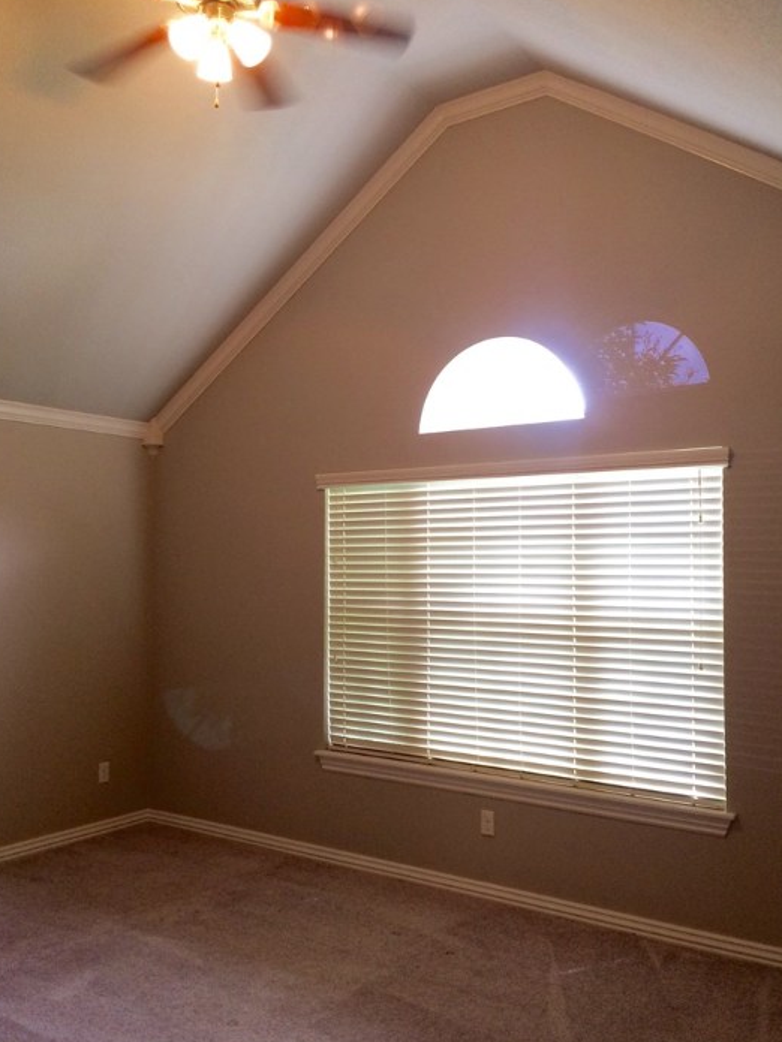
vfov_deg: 56.8
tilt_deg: +0.5
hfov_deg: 44.1
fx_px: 964
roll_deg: +0.9
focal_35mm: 32
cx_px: 363
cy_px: 552
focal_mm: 4.15
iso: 64
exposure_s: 1/30
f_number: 2.2
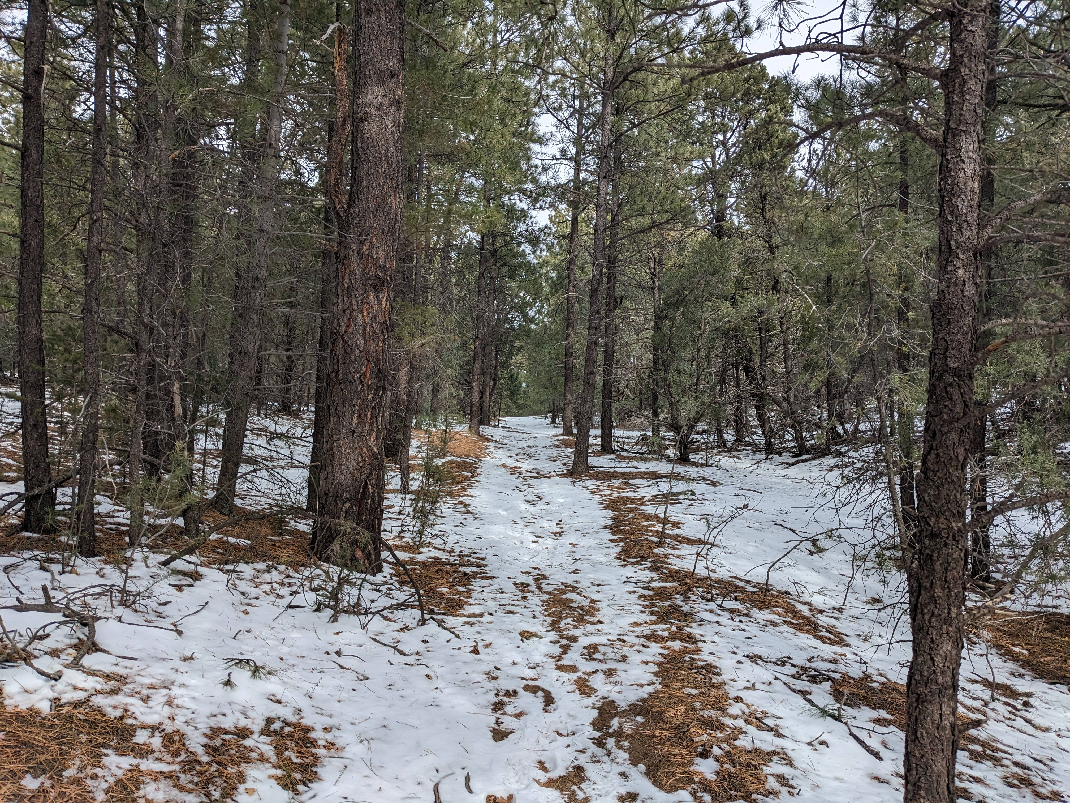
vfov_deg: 51.4
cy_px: 402
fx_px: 835
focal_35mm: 27
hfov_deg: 65.3
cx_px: 535
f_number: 1.73
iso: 55
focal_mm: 4.38
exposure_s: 1/1560
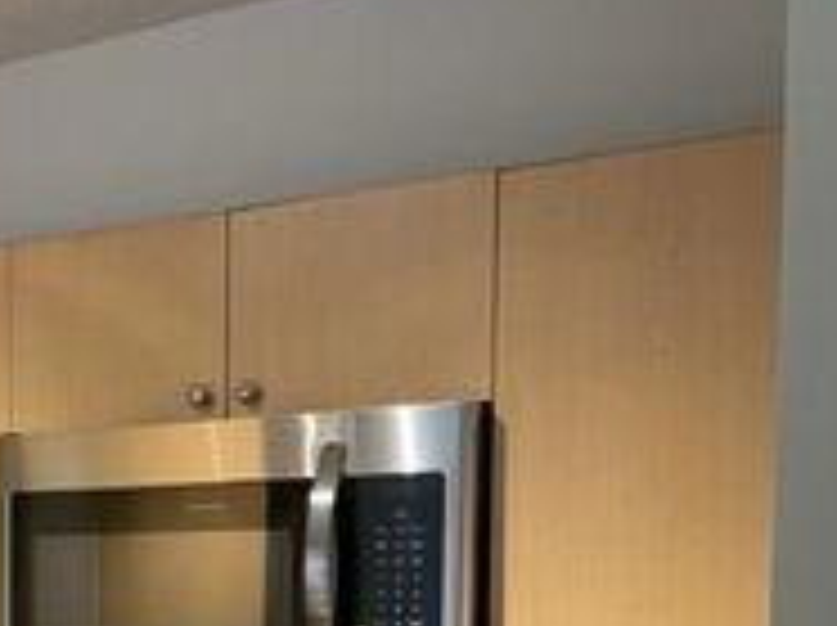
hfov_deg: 25.3
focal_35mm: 70
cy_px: 714
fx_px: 1690
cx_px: -140
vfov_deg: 19.9
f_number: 1.6
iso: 200
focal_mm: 4.2
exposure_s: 1/60
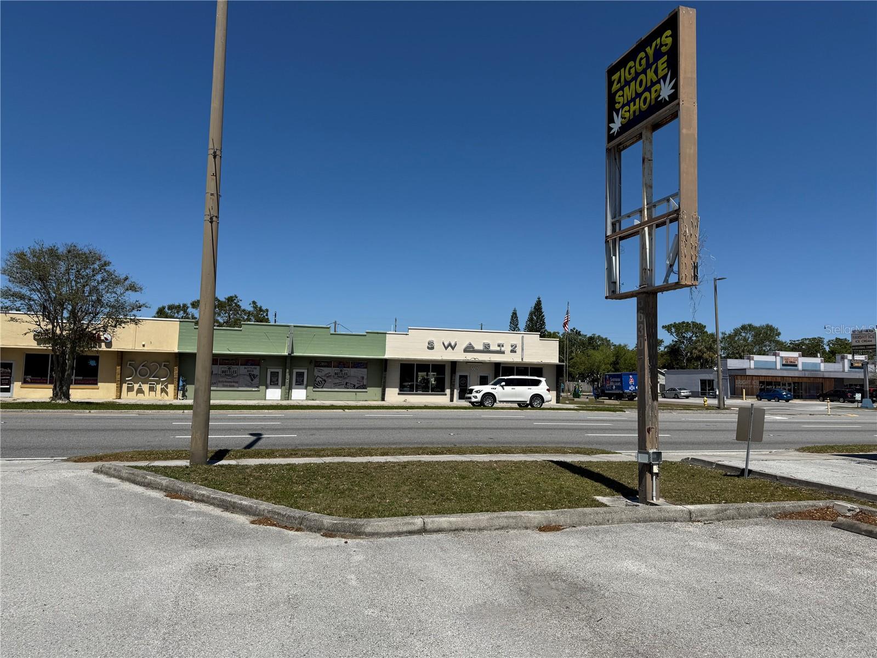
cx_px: 438
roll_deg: -2.0
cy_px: 329
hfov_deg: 71.6
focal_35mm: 24
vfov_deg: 56.8
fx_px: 608
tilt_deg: +6.6
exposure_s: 1/8130
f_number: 1.78
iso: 80
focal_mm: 6.76
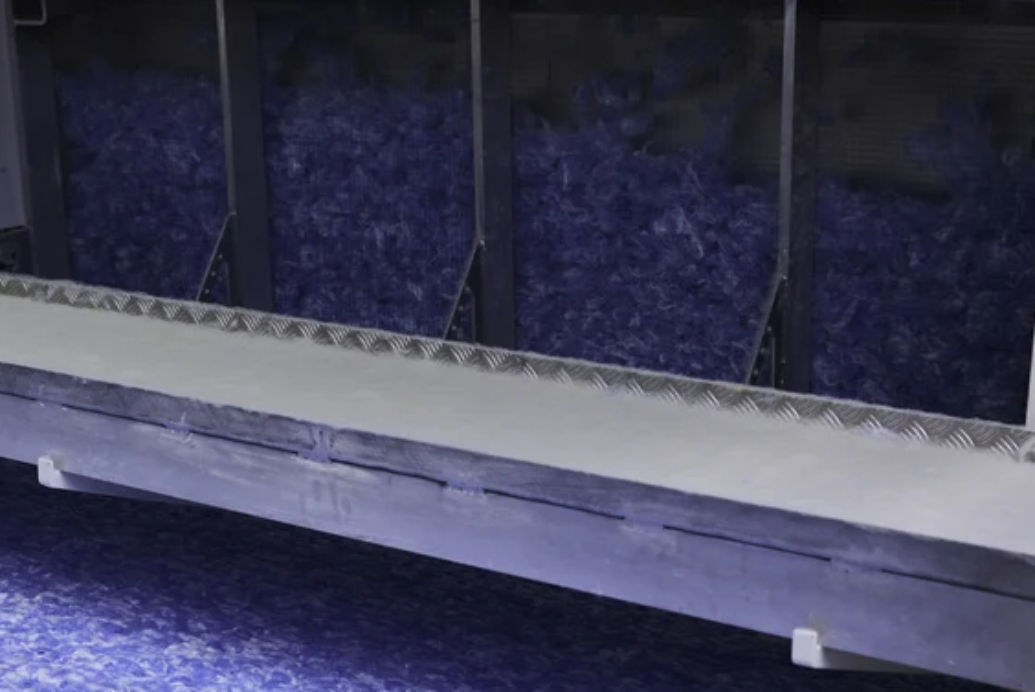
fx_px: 1985
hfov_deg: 29.0
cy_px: 441
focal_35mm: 69
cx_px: 335
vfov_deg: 19.7
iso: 800
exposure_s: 1/125
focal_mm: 50
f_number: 4
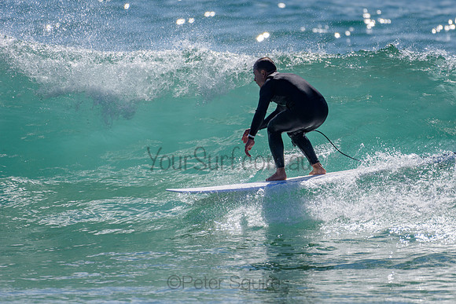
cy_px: 118
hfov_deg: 3.4
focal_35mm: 613
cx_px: 280
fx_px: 7769
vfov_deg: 2.2
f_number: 5.6
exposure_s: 1/2000
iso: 72
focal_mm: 500
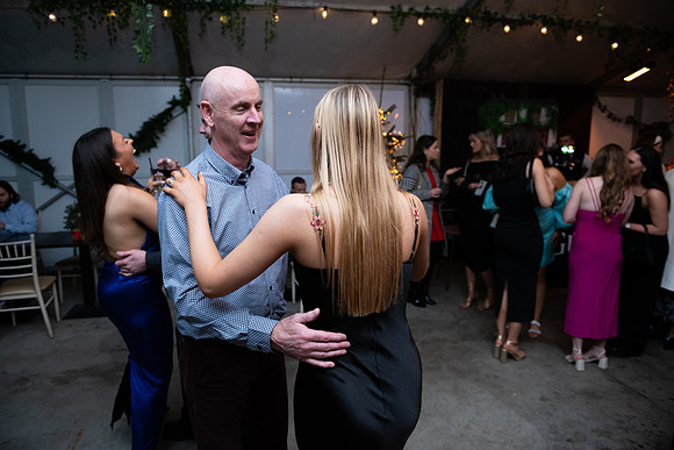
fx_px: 449
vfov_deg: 53.2
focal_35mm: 24
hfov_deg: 73.7
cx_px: 337
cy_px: 225
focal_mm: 24
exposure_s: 1/160
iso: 800
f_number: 3.5
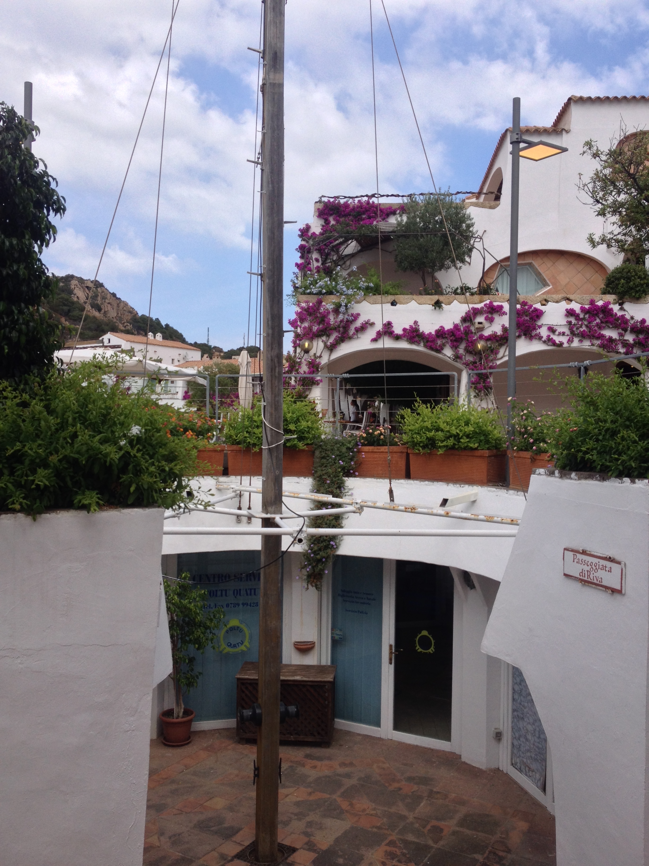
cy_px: 433
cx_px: 324
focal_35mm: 35
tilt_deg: -2.1
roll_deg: -0.1
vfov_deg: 52.6
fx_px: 875
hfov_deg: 40.7
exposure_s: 1/1381
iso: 50
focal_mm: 4.28
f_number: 2.4
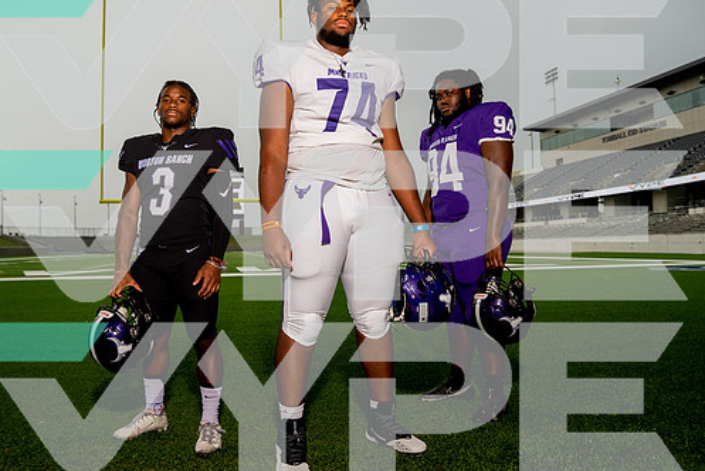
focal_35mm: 28
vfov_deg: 46.4
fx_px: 549
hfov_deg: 65.4
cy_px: 226
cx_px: 326
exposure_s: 1/1600
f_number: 4.5
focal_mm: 24
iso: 1000
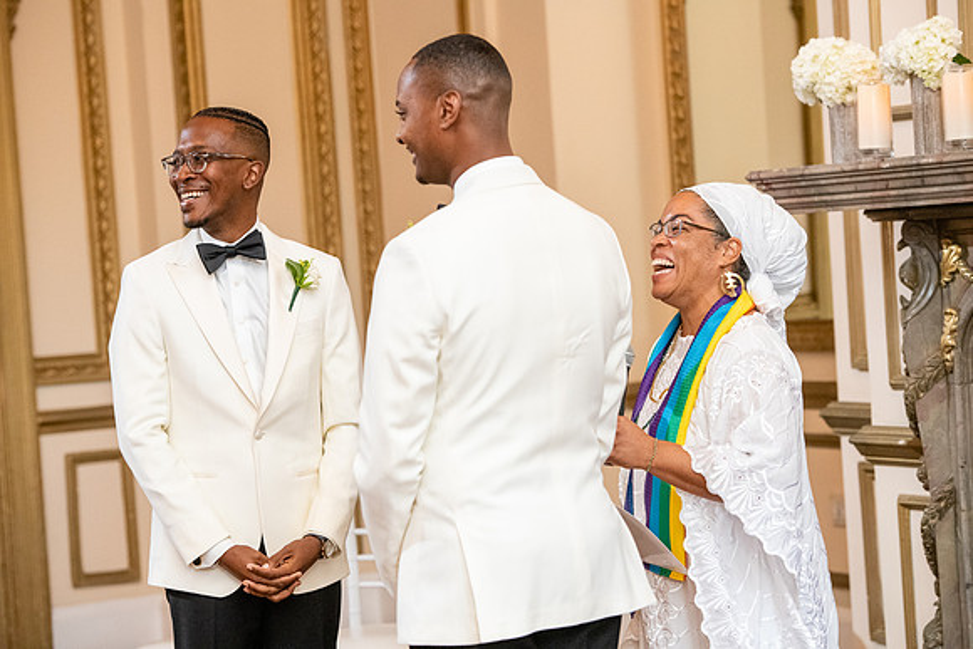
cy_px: 324
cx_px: 486
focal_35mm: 110
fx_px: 2974
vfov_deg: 12.5
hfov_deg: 18.6
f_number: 4.5
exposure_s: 1/250
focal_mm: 110
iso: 3200
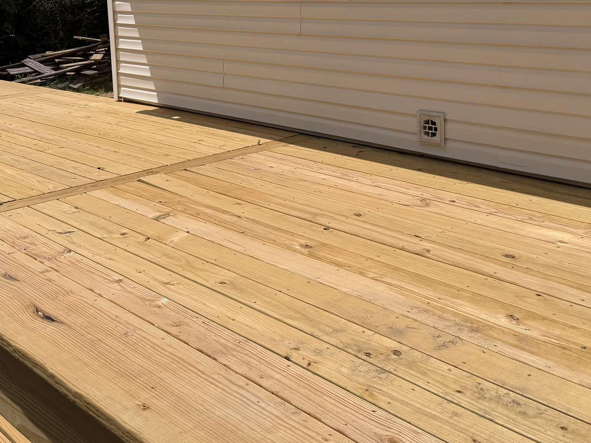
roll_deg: +1.3
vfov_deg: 29.7
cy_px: 100
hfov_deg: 39.6
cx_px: 276
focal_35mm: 48
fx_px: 820
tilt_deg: -9.2
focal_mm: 6.76
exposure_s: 1/9091
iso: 80
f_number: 1.78
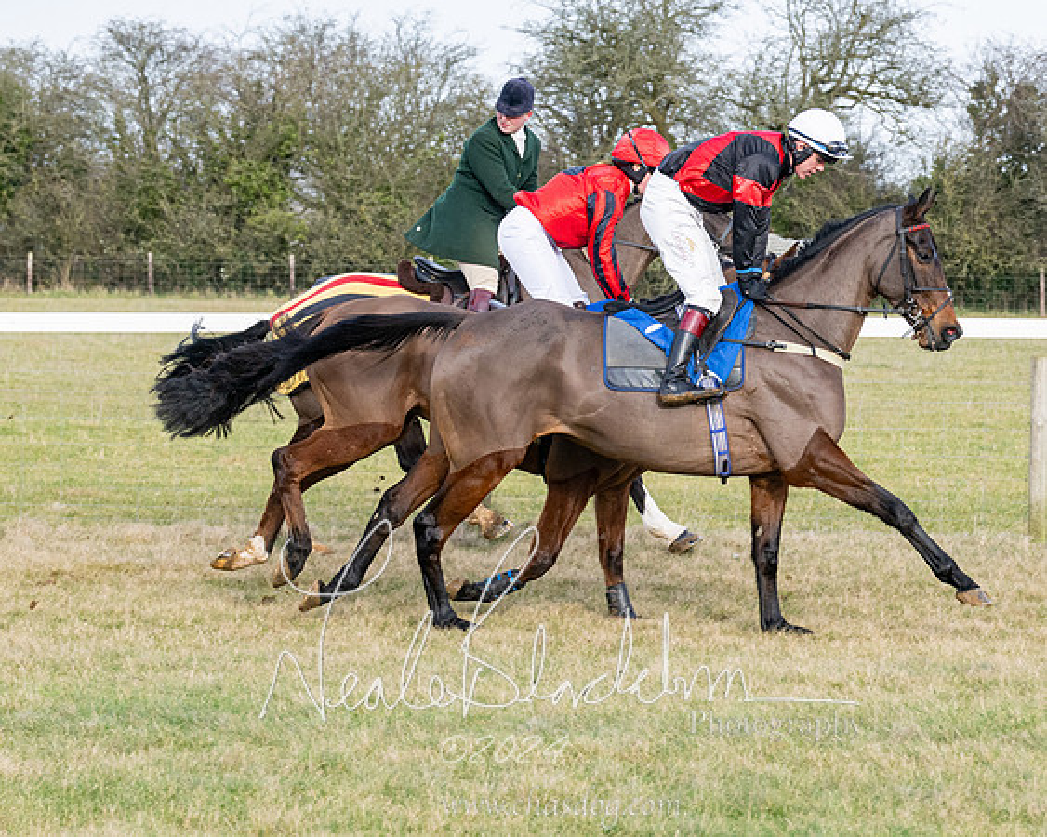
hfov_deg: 12.0
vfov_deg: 9.6
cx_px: 614
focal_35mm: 160
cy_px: 467
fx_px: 4970
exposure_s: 1/1000
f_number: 5
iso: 400
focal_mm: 74
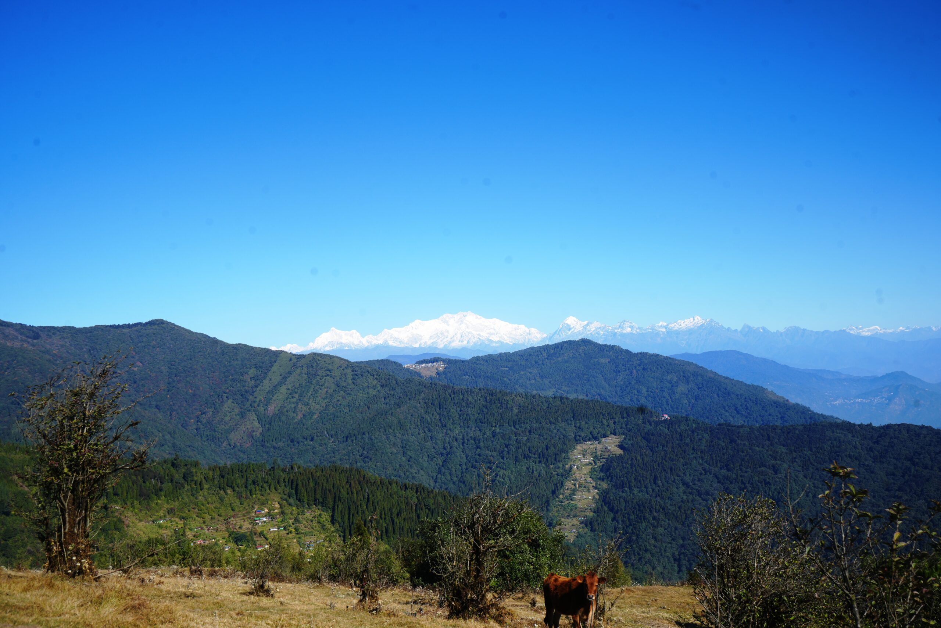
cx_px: 470
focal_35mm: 36
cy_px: 314
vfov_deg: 36.9
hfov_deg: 53.1
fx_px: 941
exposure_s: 1/200
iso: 100
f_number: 10
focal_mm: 36
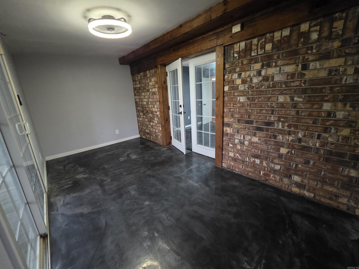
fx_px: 135
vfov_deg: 89.9
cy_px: 134
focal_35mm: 13
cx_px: 180
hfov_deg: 106.2
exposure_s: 1/60
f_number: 1.9
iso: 1250
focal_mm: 2.2
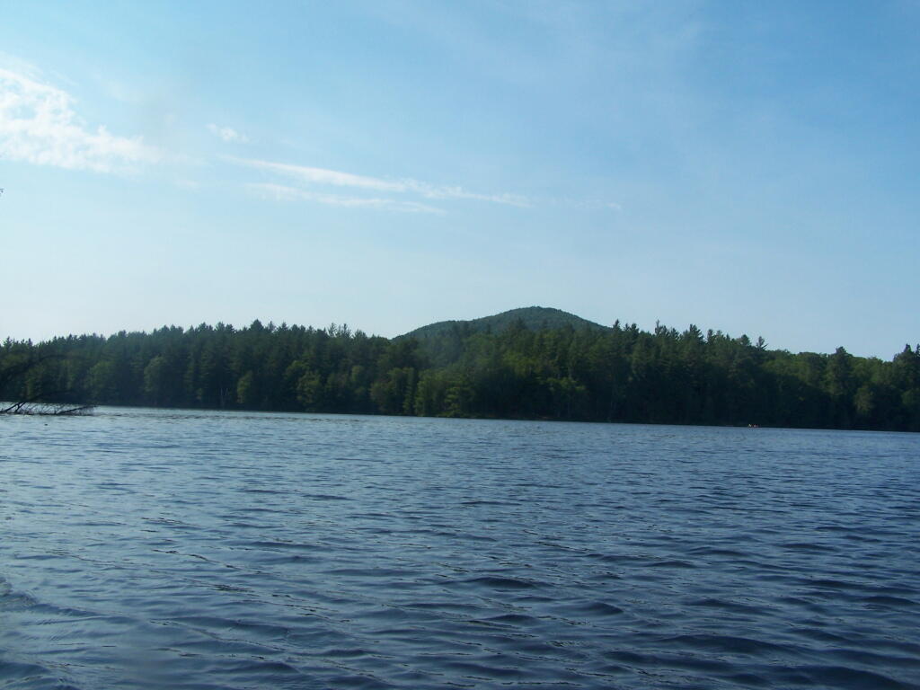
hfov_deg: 49.0
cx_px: 460
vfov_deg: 37.7
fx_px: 1010
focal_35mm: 38
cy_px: 345
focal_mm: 6.3
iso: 80
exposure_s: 1/500
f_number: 5.6
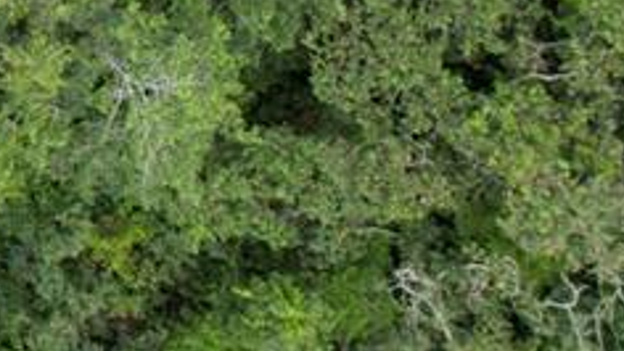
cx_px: -584
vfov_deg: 10.5
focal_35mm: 100
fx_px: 1655
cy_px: -478
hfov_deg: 16.7
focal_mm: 8.38
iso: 100
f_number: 2.8
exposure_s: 1/640
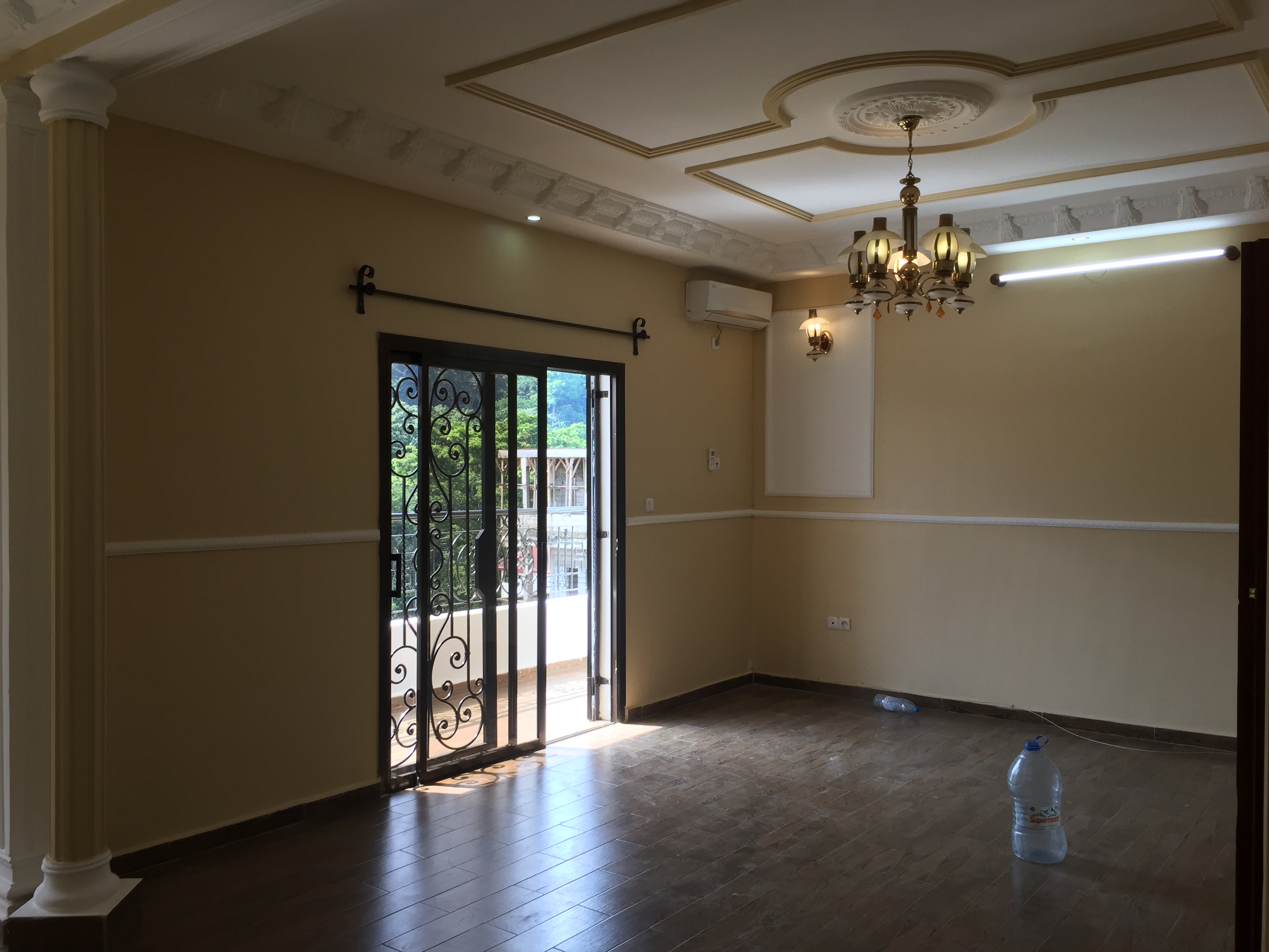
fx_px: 1063
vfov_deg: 48.2
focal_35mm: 29
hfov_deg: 61.7
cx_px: 634
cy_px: 476
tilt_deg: +0.0
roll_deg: -1.0
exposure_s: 1/100
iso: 32
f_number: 2.2
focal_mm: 4.15
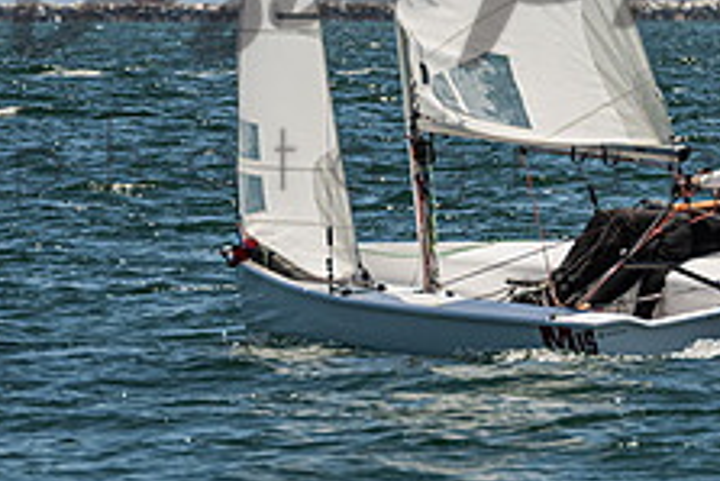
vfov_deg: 1.9
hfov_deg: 2.9
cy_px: 104
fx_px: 14429
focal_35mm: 721
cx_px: 747
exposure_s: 1/3200
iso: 400
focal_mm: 210
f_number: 8
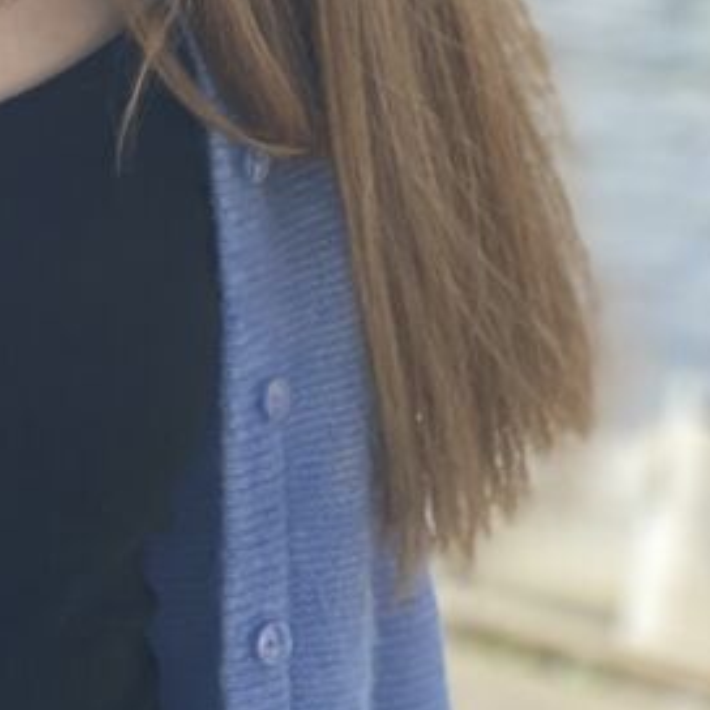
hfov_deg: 11.6
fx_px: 3411
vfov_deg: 11.4
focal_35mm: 147
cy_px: -380
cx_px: -133
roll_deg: -3.1
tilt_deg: -5.3
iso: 20
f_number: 2
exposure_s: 1/331
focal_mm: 6
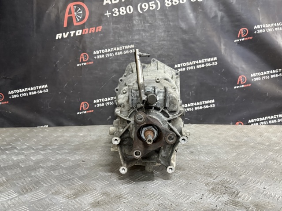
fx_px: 196
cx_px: 141
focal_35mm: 24
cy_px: 106
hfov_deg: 71.6
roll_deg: -0.5
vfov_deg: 56.8
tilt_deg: -3.7
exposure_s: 1/46
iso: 800
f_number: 1.78
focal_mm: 6.76
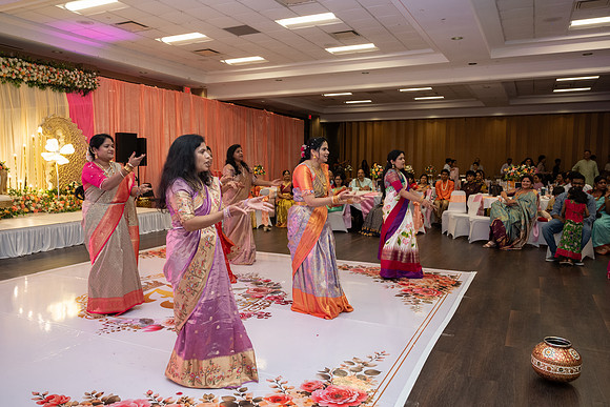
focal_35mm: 28
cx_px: 305
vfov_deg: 46.1
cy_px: 204
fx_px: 479
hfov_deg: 65.0
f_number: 4
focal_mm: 28
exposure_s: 1/160
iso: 1250
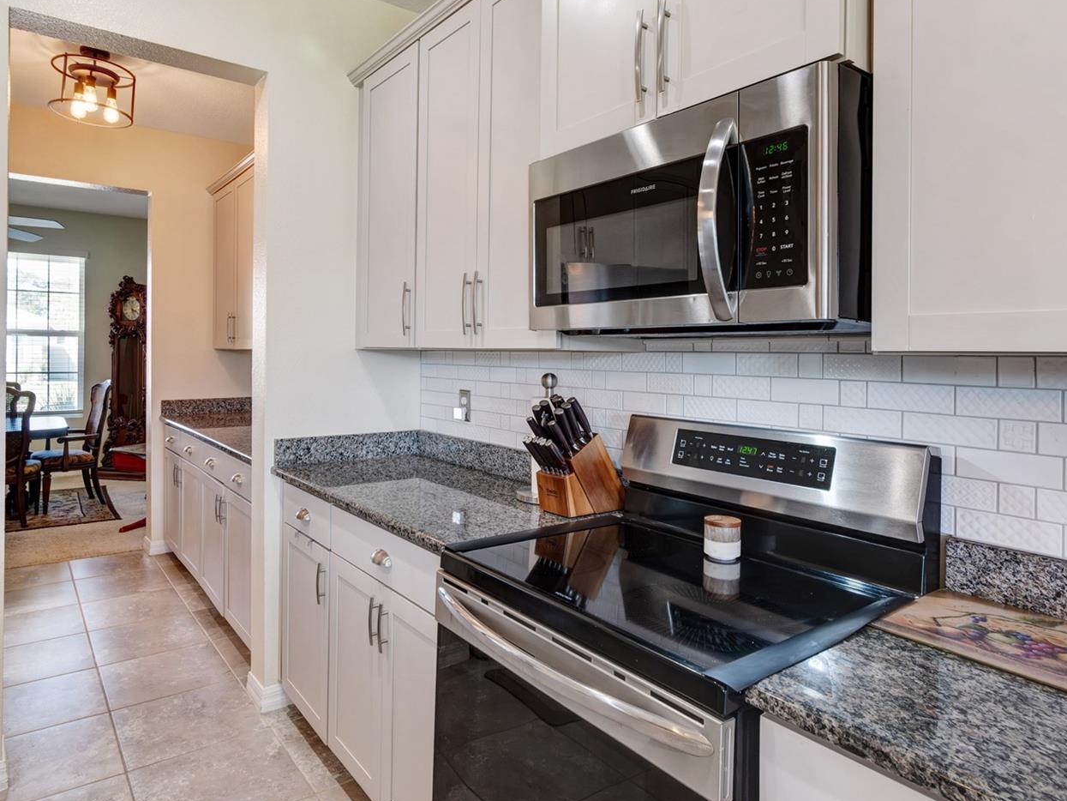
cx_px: 507
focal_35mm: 21
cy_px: 349
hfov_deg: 78.1
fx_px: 657
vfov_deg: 62.5
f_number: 9
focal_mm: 11.5
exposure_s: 1/10
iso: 250
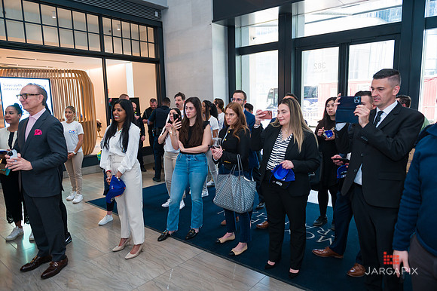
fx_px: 291
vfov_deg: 53.1
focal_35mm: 24
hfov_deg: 73.8
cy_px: 146
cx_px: 218
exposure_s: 1/200
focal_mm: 24
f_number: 4
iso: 800
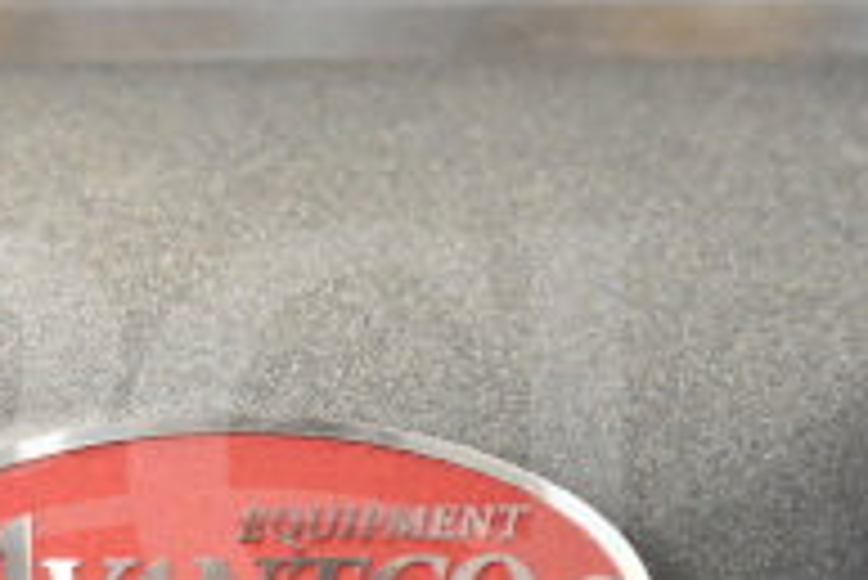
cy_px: 582
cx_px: 234
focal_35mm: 261
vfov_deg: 5.3
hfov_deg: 7.9
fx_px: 6287
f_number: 5.6
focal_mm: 55
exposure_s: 1/100
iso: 7200
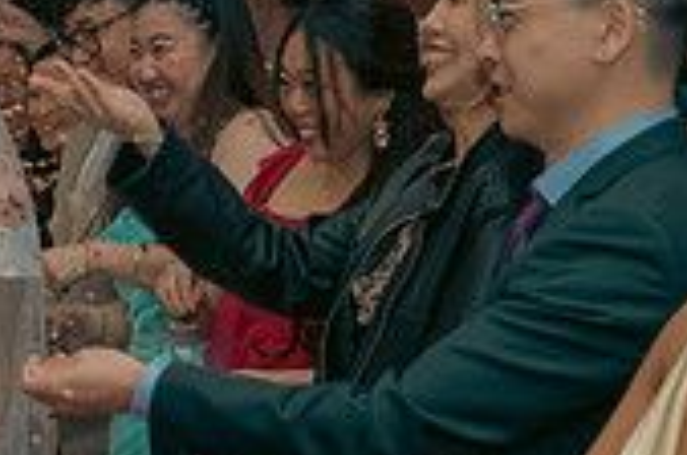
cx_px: -203
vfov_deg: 11.4
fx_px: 2229
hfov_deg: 16.6
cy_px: 559
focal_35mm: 117
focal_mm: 34
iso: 2500
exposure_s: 1/160
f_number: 3.5
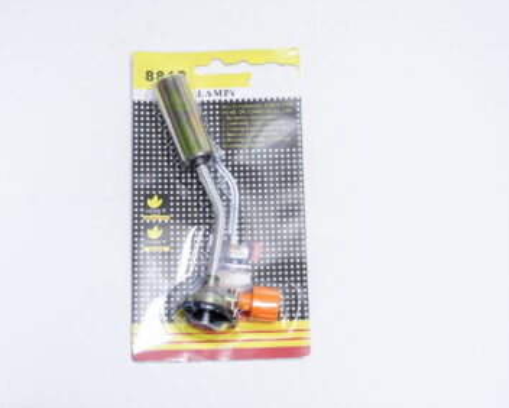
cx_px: 217
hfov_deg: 24.4
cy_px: 205
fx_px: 1176
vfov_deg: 19.7
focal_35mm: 78
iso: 3200
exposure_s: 1/200
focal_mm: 68
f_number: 9
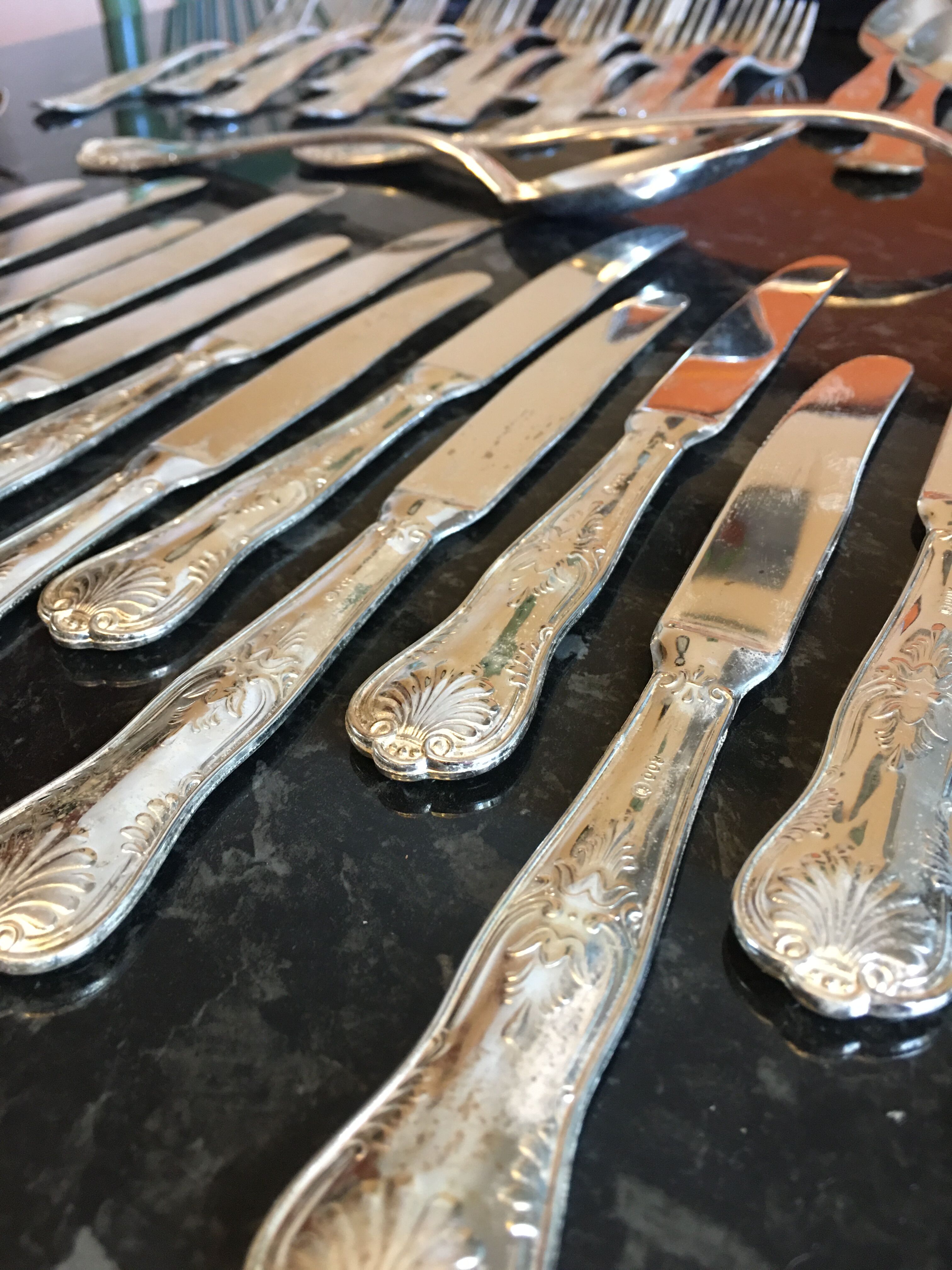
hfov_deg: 48.2
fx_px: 1063
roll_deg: +0.8
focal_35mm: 29
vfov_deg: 61.7
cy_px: 635
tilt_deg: -36.4
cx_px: 476
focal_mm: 4.15
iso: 100
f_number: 2.2
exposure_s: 1/10
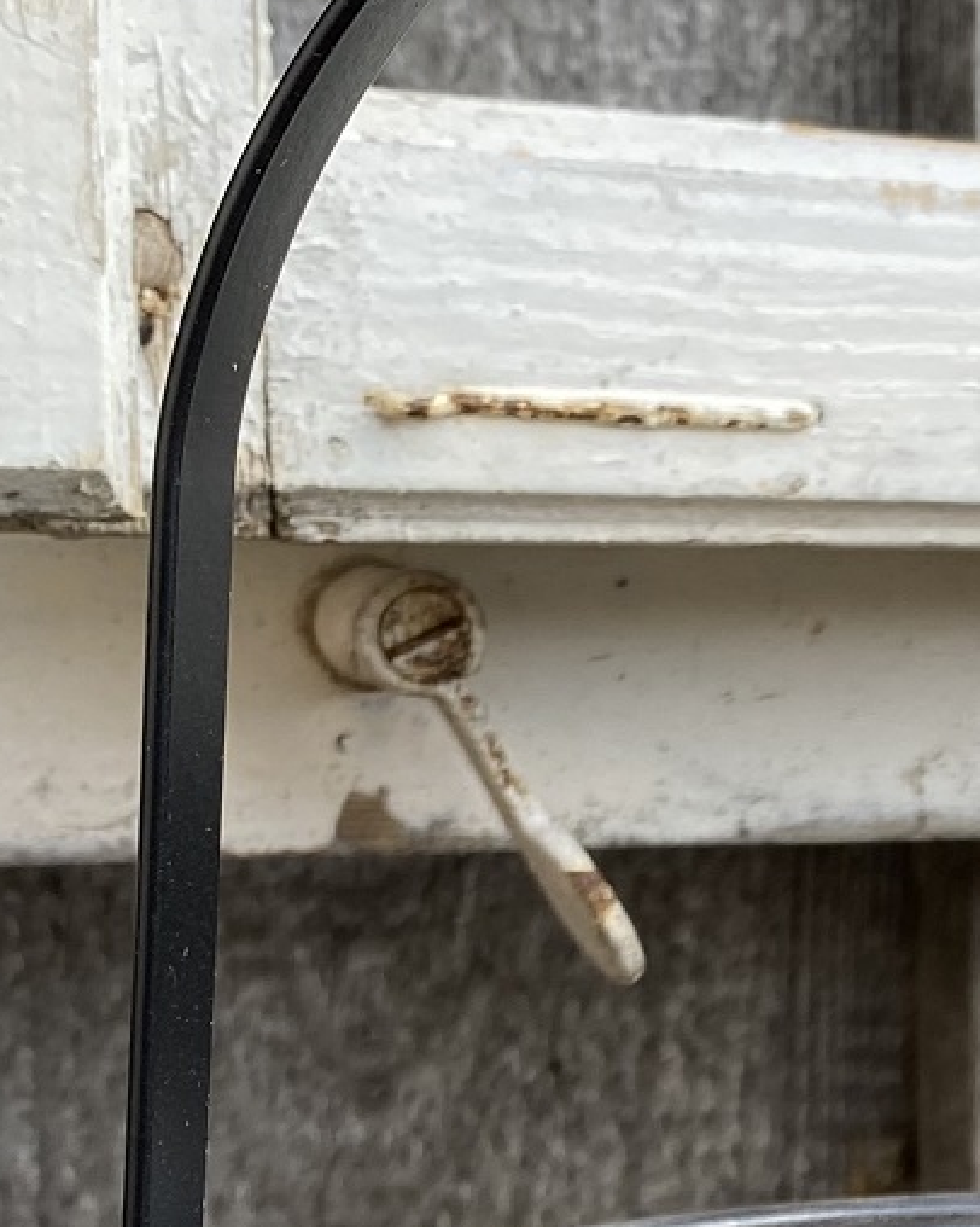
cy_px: 1321
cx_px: 1142
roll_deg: -0.8
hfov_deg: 14.9
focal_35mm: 100
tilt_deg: -11.4
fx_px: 3628
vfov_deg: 18.5
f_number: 1.8
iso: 32
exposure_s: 1/215
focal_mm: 4.25
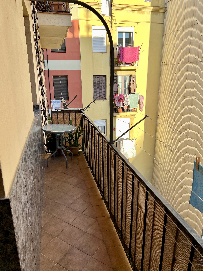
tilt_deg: -16.7
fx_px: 203
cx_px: 102
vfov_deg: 67.3
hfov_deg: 53.1
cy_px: 136
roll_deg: +0.4
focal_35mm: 26
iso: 50
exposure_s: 1/561
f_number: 1.5
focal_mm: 5.7
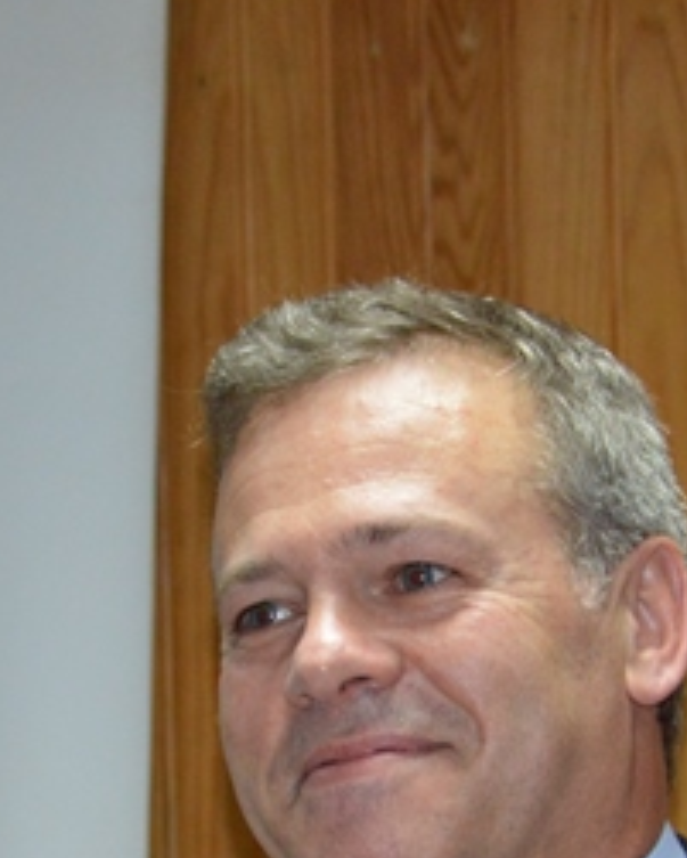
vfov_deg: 6.6
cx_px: 434
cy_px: 899
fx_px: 7442
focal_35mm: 293
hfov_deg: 5.3
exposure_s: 1/60
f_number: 5
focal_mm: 58
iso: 1100
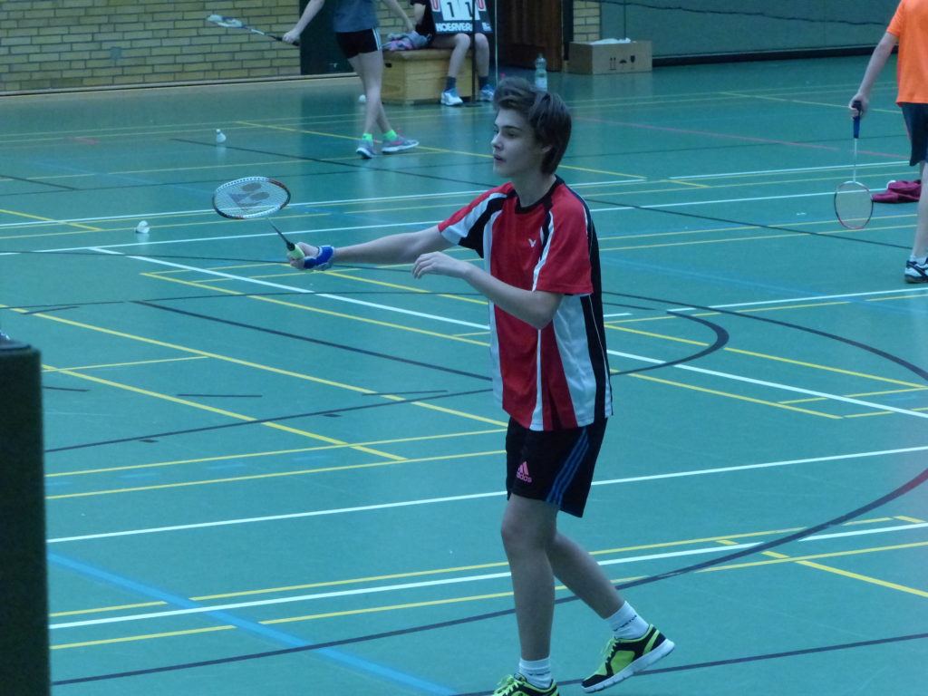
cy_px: 348
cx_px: 464
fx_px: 4691
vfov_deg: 8.5
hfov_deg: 11.3
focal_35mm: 175
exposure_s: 1/250
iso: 1600
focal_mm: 31.5
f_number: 4
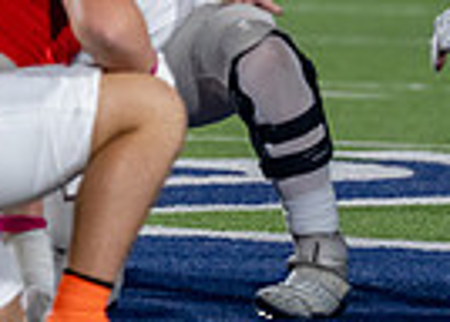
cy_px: -353
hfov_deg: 1.8
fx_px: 13957
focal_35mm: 1091
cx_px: -30
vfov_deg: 1.3
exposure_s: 1/1250
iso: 2000
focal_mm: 200
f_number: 2.8
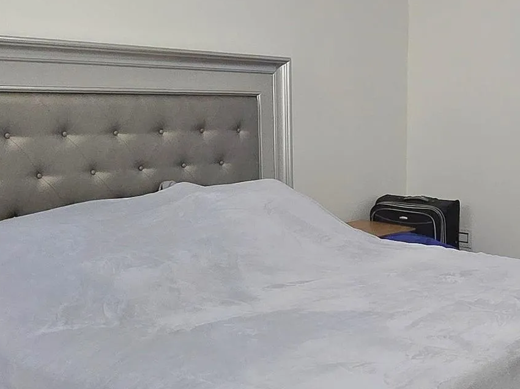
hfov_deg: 37.4
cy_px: 233
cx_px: 481
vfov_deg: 30.8
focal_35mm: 47
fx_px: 706
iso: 800
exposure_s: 1/60.2
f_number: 2.2
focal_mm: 2.2
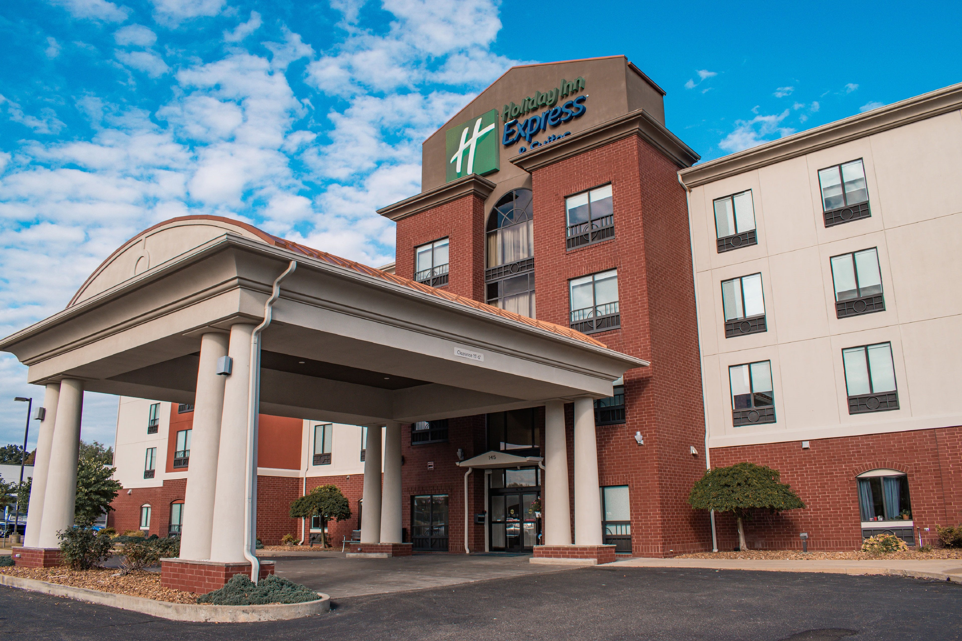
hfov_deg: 66.2
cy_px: 320
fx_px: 739
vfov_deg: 46.9
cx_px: 481
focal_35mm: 28
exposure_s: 1/200
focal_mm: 18
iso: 100
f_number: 9
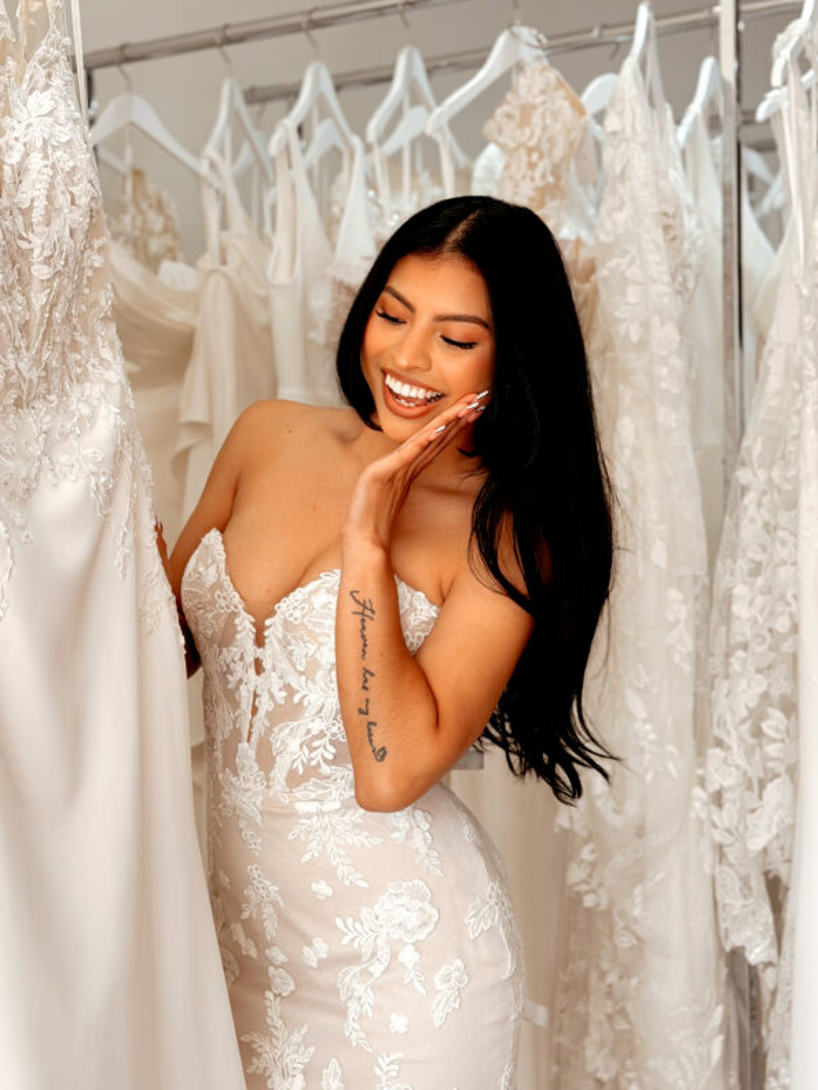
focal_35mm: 62
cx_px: 302
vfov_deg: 31.2
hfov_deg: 23.6
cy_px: 546
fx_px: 1953
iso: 50
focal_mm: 6.76
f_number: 1.78
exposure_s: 1/146
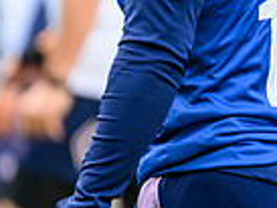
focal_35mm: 2060
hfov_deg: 1.0
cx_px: 632
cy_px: -27
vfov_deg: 0.7
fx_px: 16499
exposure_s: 1/1250
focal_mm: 400
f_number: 3.2
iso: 1000
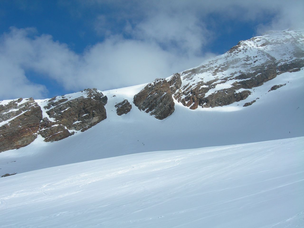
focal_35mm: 38
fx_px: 334
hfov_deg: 49.0
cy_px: 114
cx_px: 152
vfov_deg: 37.7
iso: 50
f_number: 4.8
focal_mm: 7.8
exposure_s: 1/1381
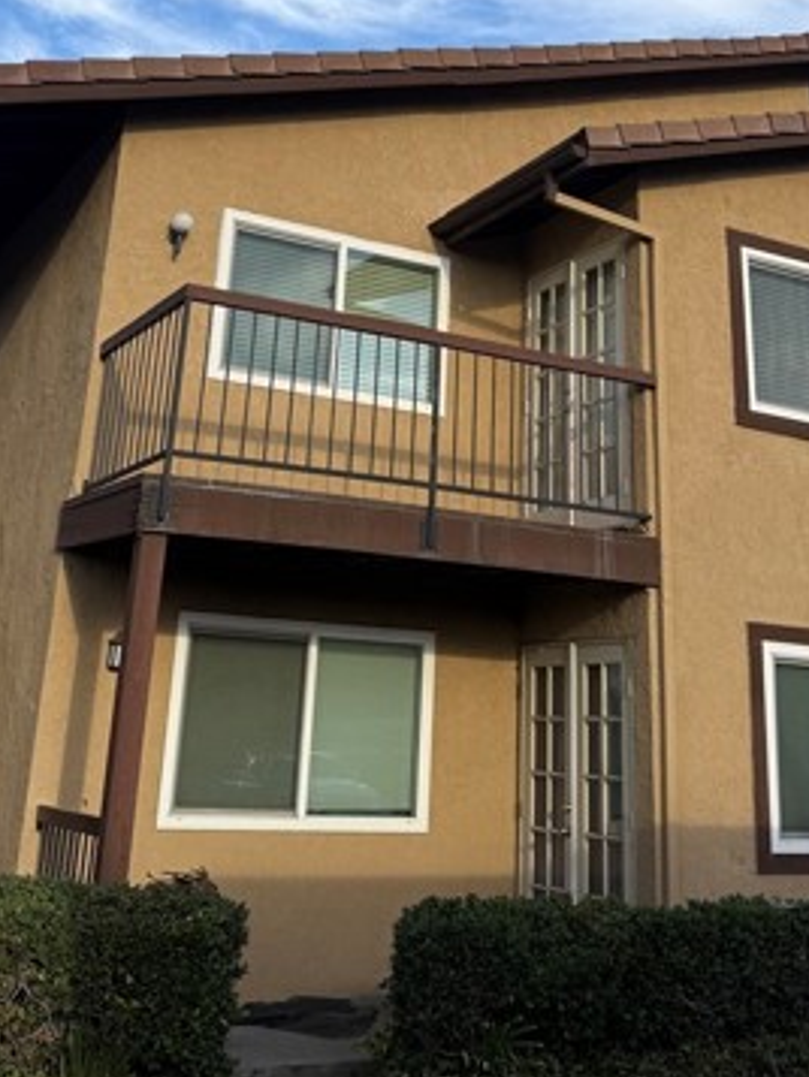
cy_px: 184
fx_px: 1339
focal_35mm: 43
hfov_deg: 33.6
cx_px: 423
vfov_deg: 41.5
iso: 80
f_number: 1.78
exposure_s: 1/1901
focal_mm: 6.76
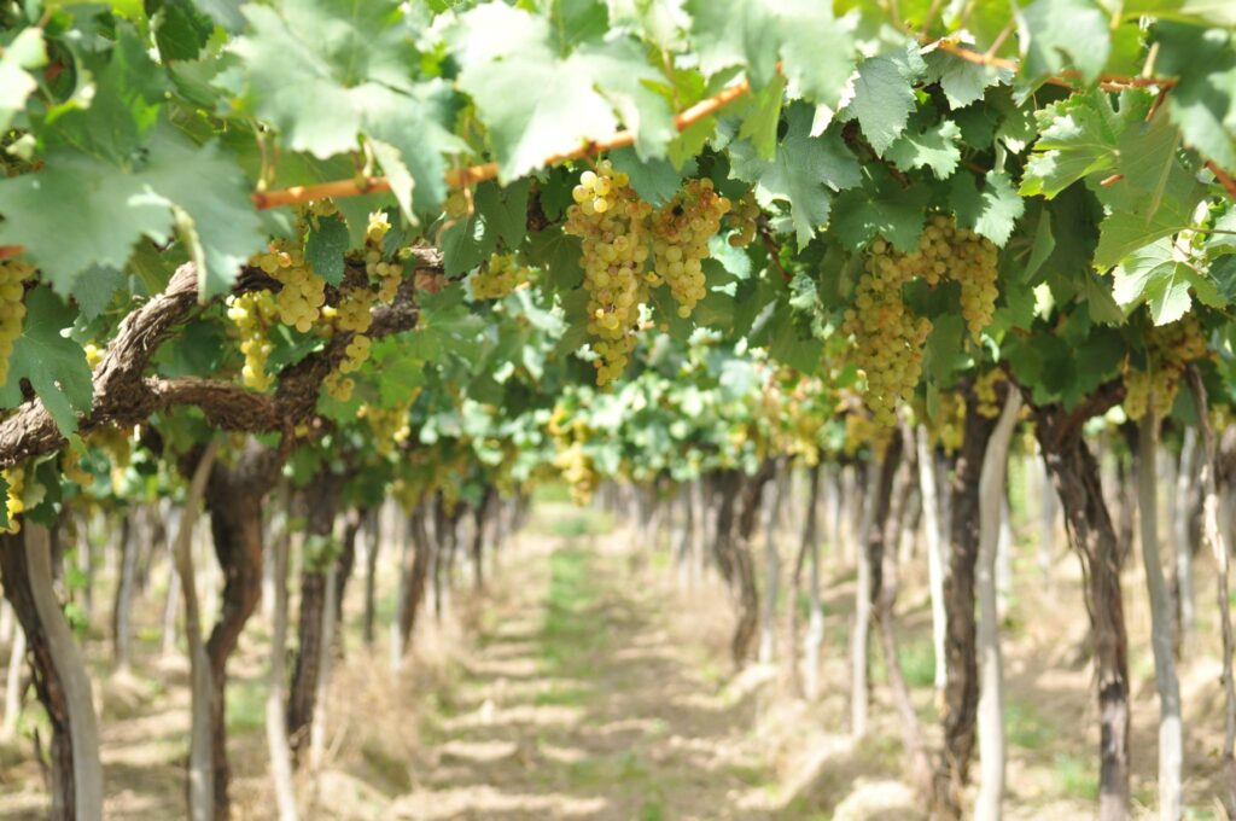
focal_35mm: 82
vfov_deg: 16.5
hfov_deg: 24.6
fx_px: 2829
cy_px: 410
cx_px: 618
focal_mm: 55
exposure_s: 1/500
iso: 400
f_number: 4
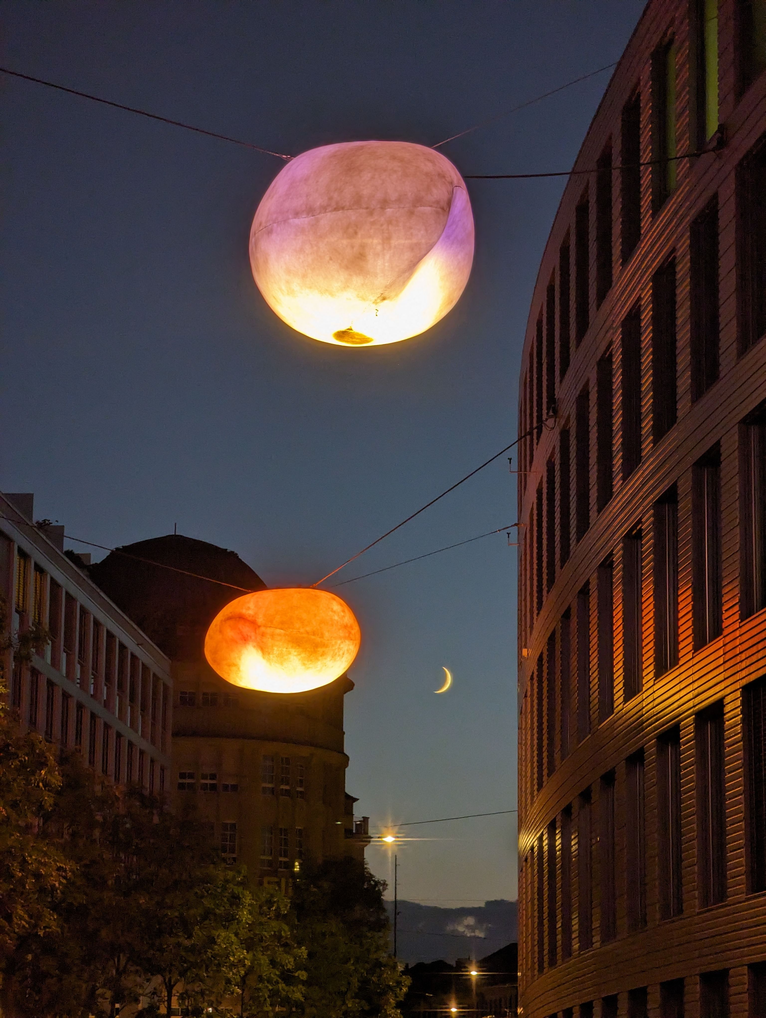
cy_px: 509
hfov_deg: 14.0
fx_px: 3120
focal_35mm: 106
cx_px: 383
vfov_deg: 18.5
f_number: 3.5
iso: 177
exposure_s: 1/33.4
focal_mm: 19
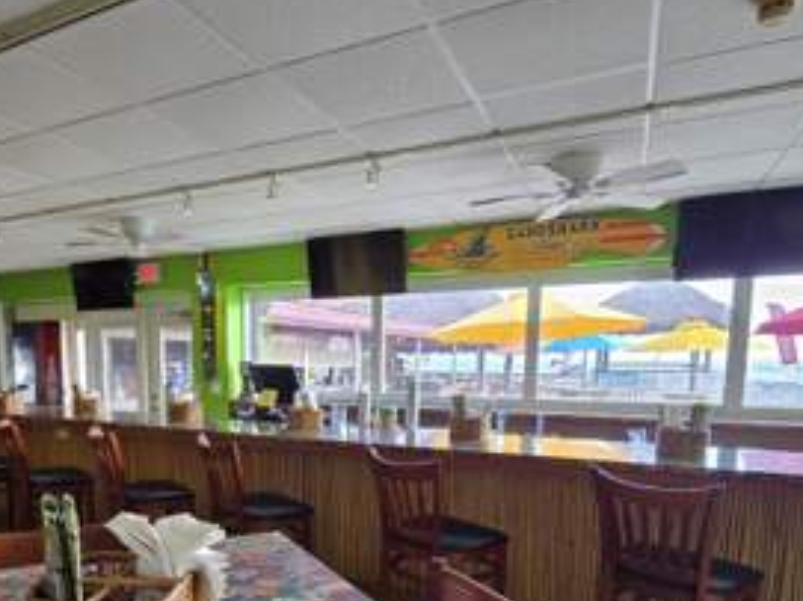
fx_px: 533
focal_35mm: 23
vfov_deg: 57.0
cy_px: 419
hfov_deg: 73.0
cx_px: 314
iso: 80
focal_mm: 2.2
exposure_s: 1/60
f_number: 2.2
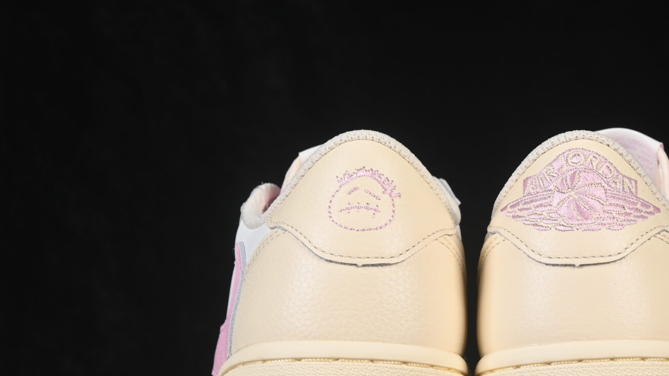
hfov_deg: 14.0
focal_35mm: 153
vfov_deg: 7.9
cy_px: 175
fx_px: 2713
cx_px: 479
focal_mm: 50
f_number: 8
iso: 160
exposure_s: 1/80
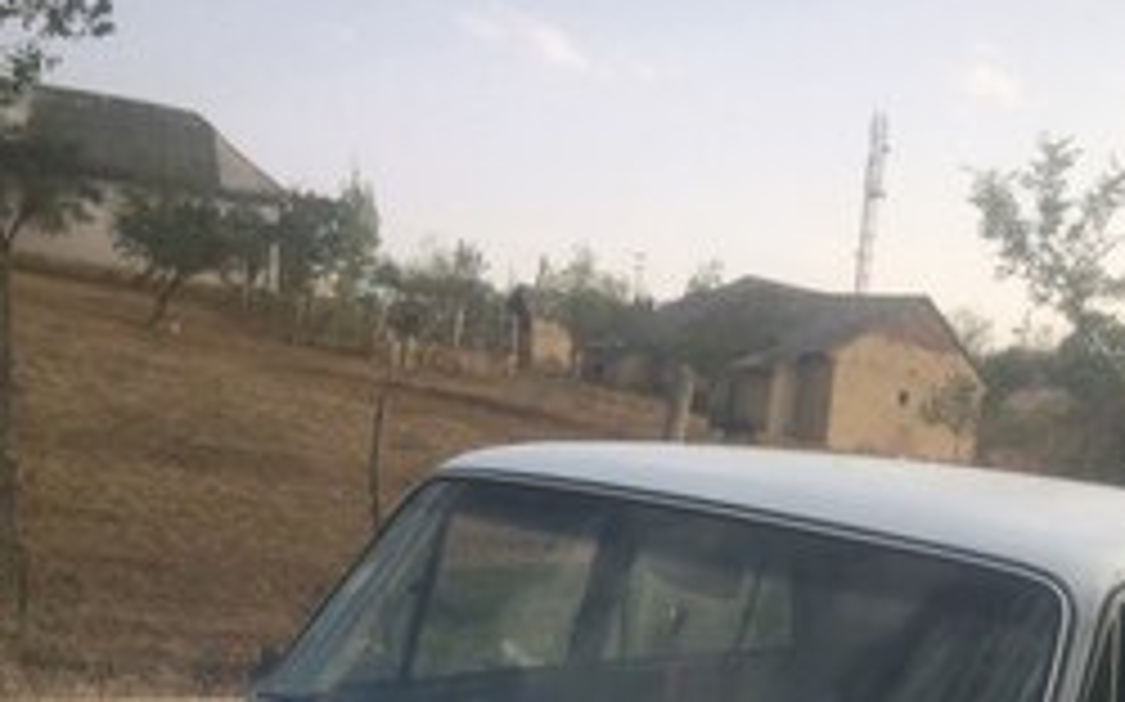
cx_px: 662
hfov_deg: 33.4
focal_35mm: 61
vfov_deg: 19.3
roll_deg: -7.7
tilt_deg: -18.7
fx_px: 1869
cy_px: 958
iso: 32
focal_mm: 4.15
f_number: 2.2
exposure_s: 1/707
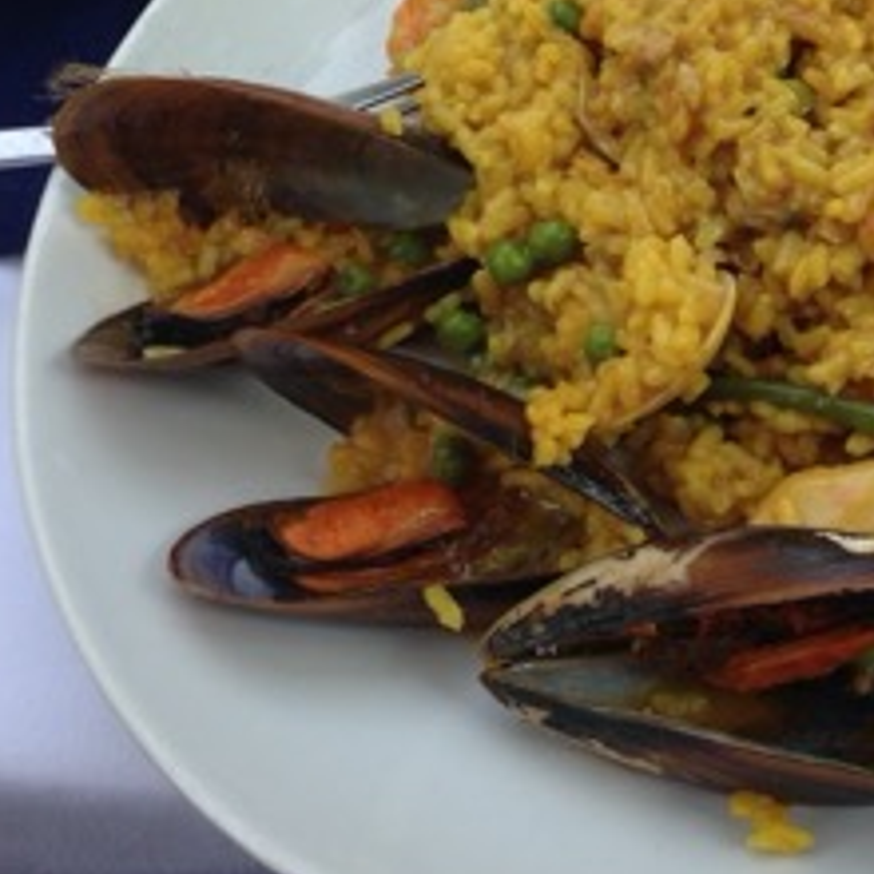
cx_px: 767
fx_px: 1971
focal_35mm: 69
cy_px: 234
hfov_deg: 24.4
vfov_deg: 24.8
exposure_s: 1/282
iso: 50
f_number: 2.4
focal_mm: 4.13
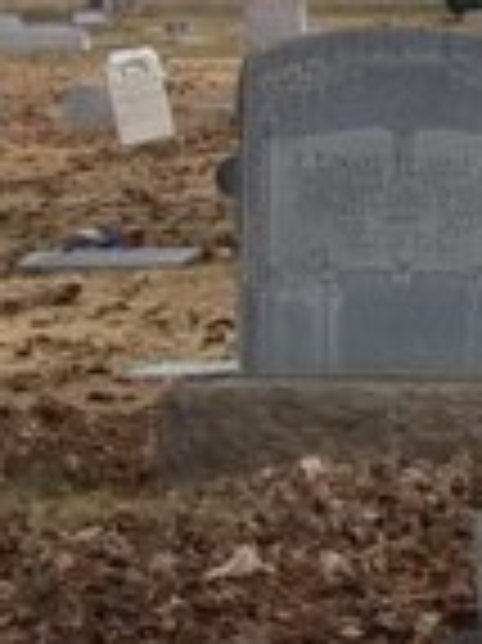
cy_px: 275
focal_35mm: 291
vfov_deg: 6.8
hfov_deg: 5.0
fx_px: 5411
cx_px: 1178
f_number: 5
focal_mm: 9.3
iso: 80
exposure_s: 1/400
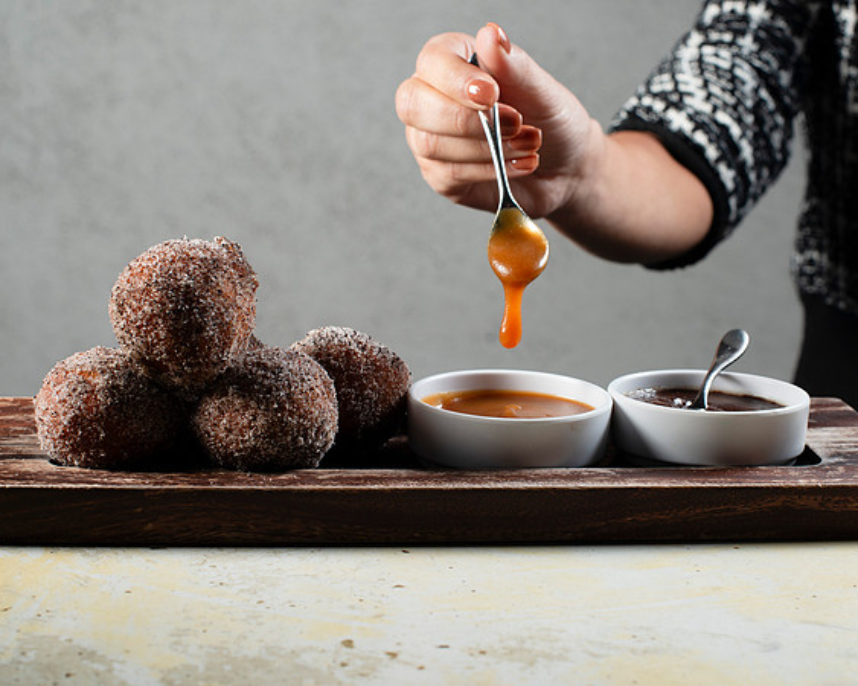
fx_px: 1554
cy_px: 364
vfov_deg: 24.9
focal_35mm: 61
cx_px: 460
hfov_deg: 30.9
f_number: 8
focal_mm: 50
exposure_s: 1/200
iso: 200
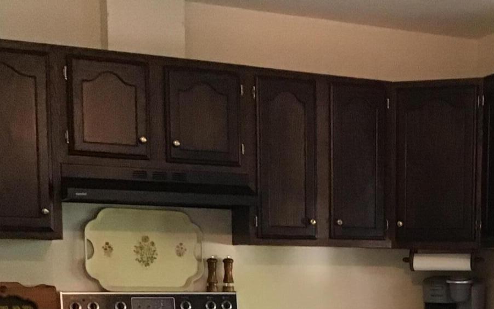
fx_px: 983
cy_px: 368
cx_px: 434
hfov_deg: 27.3
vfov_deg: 17.1
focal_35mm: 73
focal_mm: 3.3
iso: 160
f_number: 2.4
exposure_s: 1/30
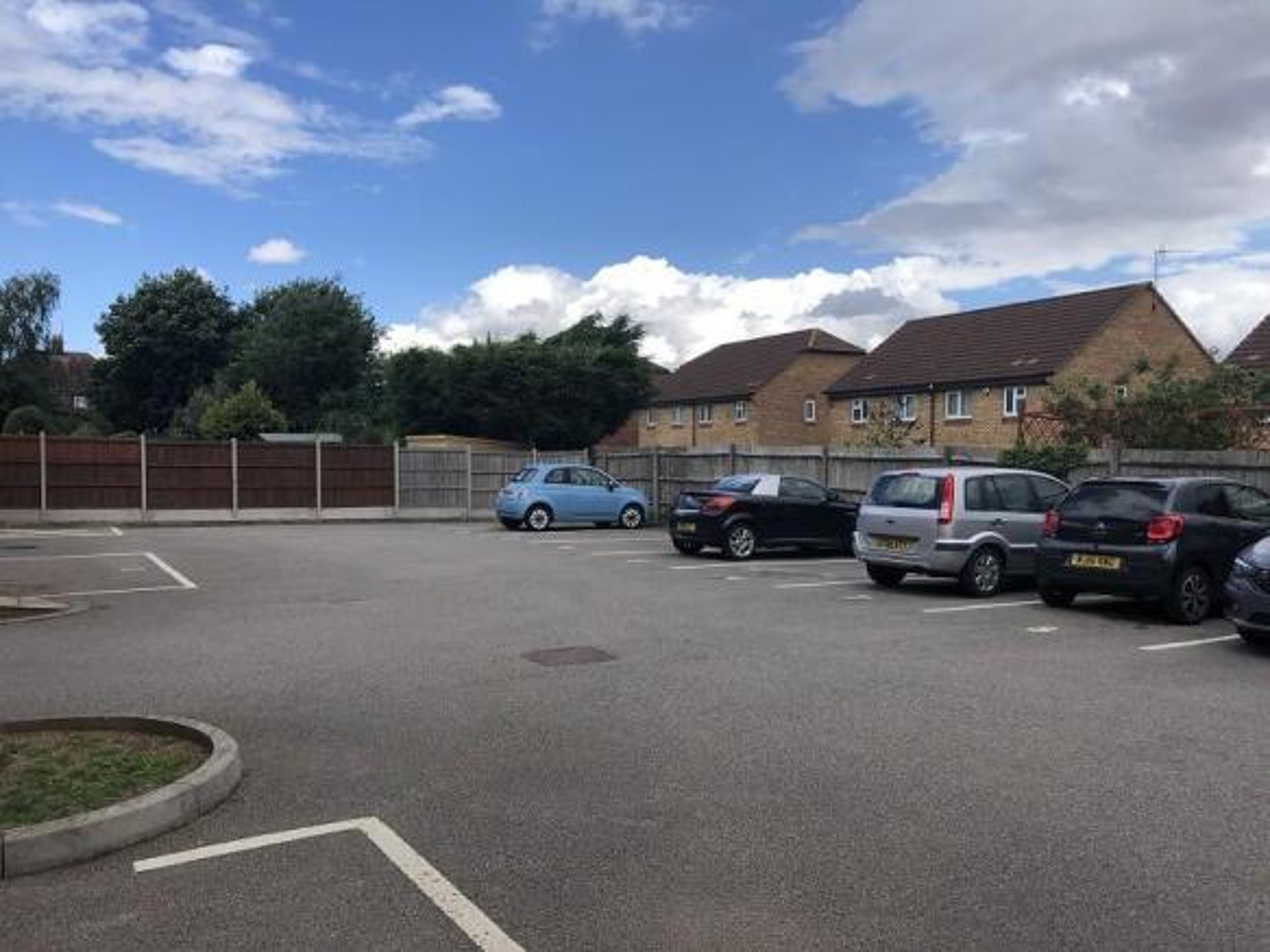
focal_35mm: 28
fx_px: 1027
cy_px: 476
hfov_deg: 63.5
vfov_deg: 49.7
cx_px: 635
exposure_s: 1/1548
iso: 20
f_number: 1.8
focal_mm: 3.99
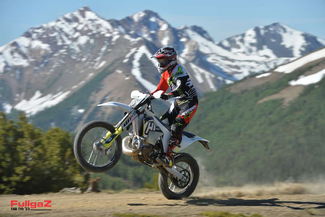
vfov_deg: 7.0
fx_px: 1760
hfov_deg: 10.6
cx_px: 162
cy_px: 108
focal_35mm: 195
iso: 100
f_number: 9
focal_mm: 195
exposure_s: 1/250
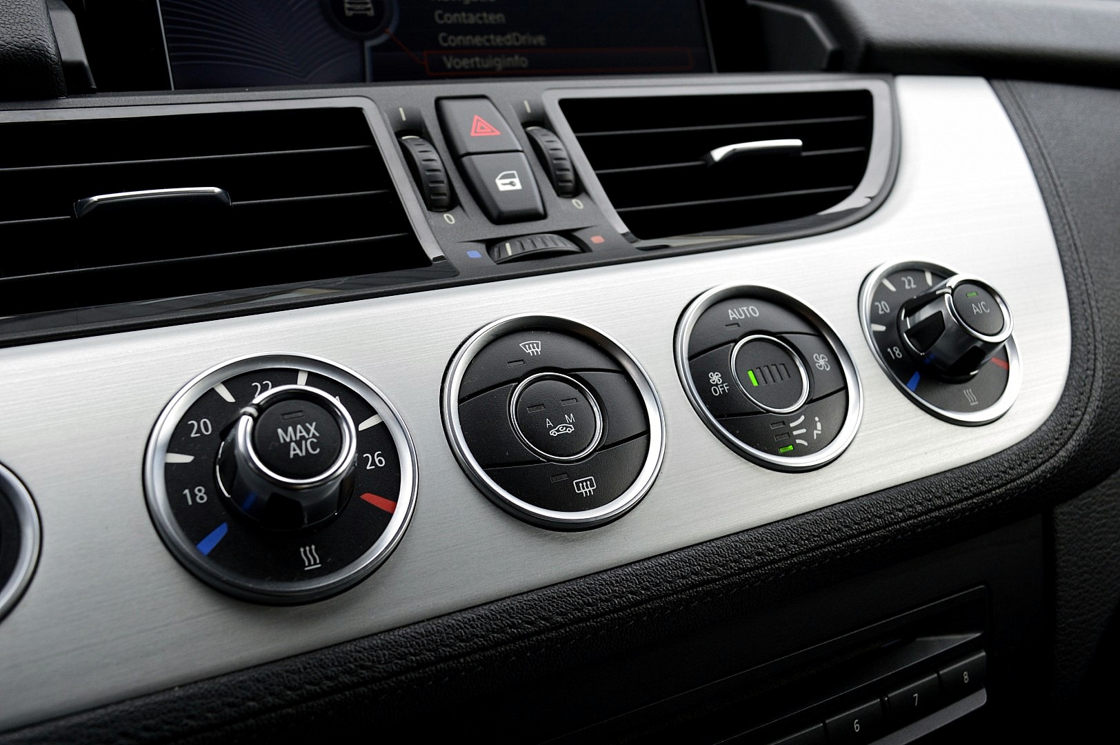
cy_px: 372
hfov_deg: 55.1
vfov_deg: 38.3
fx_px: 1072
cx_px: 560
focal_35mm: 34
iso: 400
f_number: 8
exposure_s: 1/60
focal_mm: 23
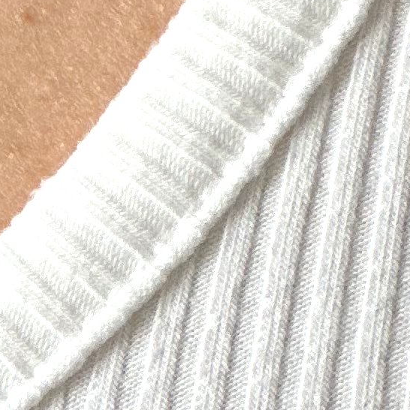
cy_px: -227
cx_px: -374
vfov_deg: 3.5
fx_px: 6740
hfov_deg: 3.5
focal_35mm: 503
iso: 64
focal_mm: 9
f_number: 2.8
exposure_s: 1/121
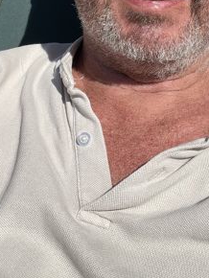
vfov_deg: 29.4
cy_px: 8
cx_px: 119
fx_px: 498
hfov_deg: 23.7
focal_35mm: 62
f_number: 2.2
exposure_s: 1/1018
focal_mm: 2.71
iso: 25
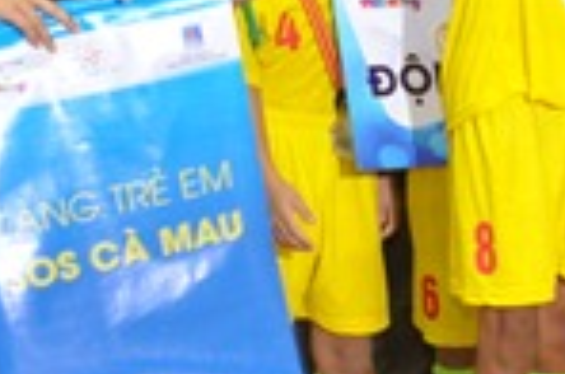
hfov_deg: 15.5
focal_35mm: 128
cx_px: 645
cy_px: -55
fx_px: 2005
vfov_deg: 10.5
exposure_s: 1/30
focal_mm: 21
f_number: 6.3
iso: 1250
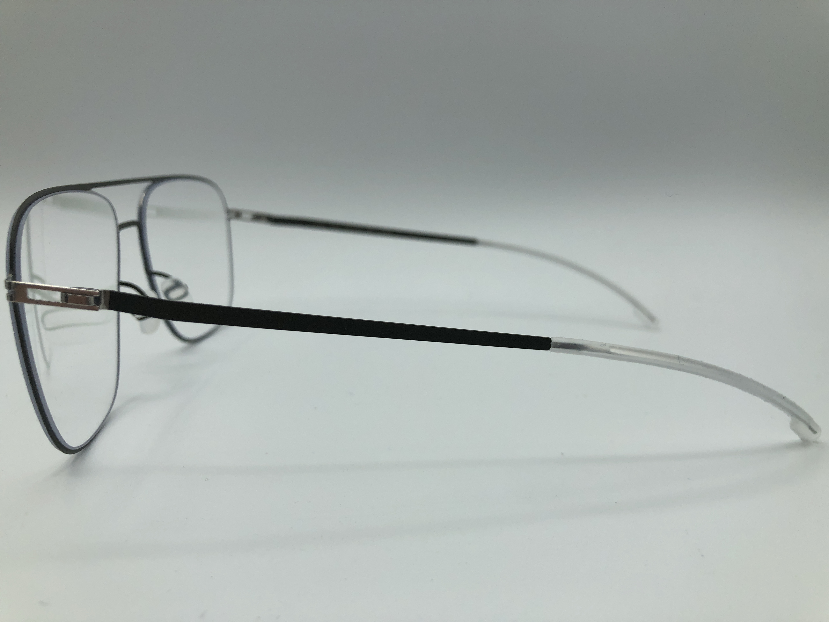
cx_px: 414
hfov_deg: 63.4
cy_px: 311
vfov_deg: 49.7
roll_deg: +0.4
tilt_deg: -8.5
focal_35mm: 28
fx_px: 671
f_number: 1.8
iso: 32
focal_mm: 4
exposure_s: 1/1021
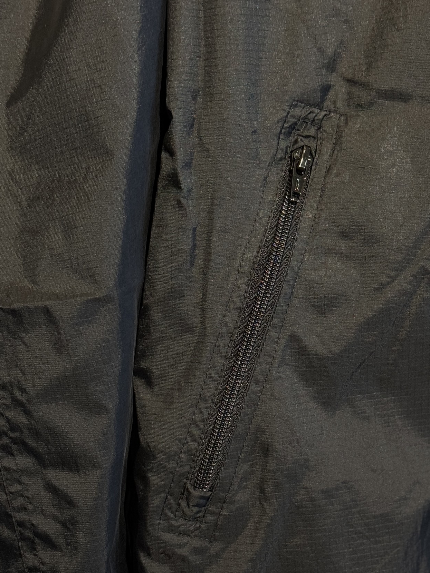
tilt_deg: -6.5
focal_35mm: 74
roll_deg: +1.3
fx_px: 1226
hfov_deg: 19.9
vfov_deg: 26.3
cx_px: 253
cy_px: 314
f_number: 1.78
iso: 400
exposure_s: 1/40
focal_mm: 6.76
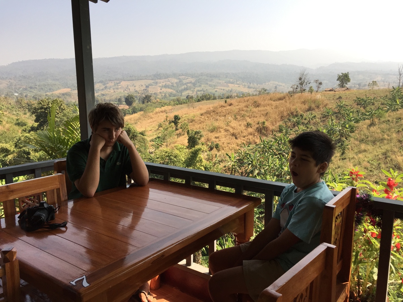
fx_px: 338
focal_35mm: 29
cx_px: 202
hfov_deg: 61.7
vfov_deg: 48.2
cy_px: 151
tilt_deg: -9.2
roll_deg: +0.0
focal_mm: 4.15
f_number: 2.2
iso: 50
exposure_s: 1/1582
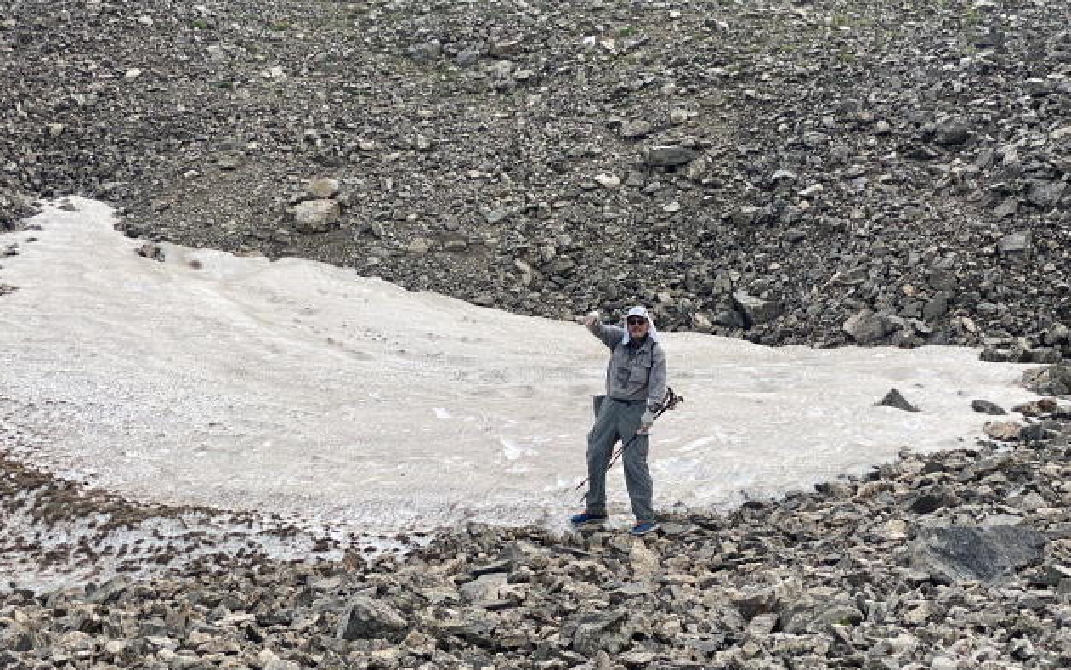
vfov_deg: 23.1
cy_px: 381
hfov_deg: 36.3
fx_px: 1635
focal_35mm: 56
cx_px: 532
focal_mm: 6
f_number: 2
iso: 20
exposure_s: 1/813
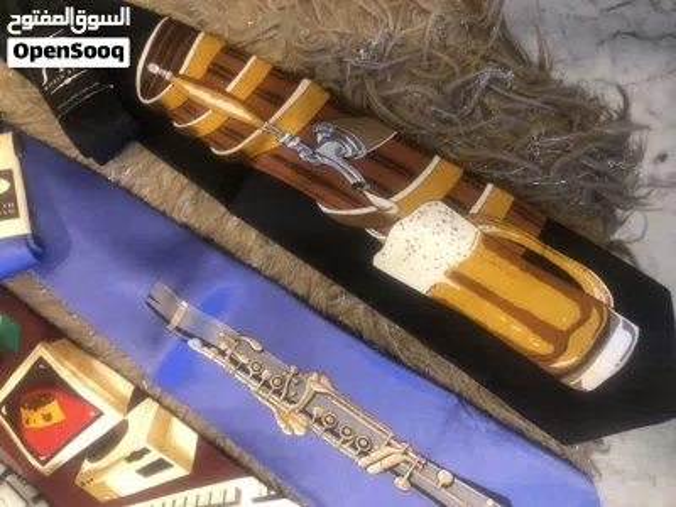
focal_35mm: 28
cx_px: 338
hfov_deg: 63.4
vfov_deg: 49.7
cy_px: 254
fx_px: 547
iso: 100
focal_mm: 3.99
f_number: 1.8
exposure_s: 1/17
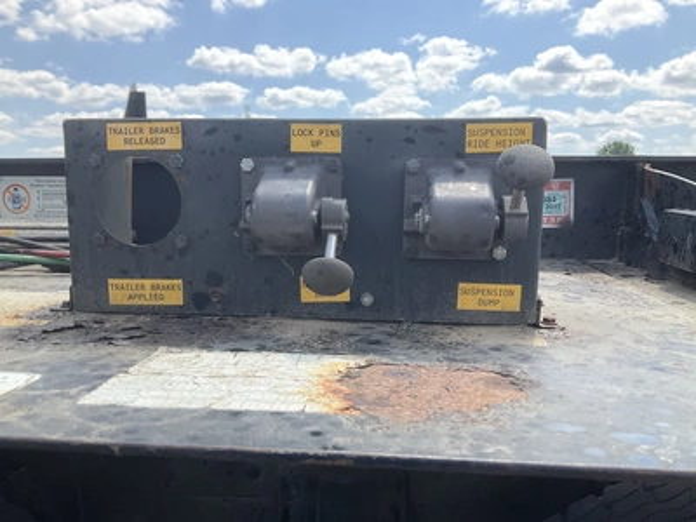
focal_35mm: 29
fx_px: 583
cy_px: 261
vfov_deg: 48.2
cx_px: 348
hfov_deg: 61.7
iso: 25
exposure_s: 1/1279
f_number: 1.8
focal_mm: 3
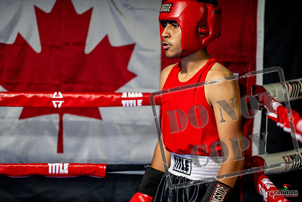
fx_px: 1259
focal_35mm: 150
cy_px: 101
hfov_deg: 13.7
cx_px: 151
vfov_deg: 9.2
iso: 4000
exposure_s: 1/1000
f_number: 2
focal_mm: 150
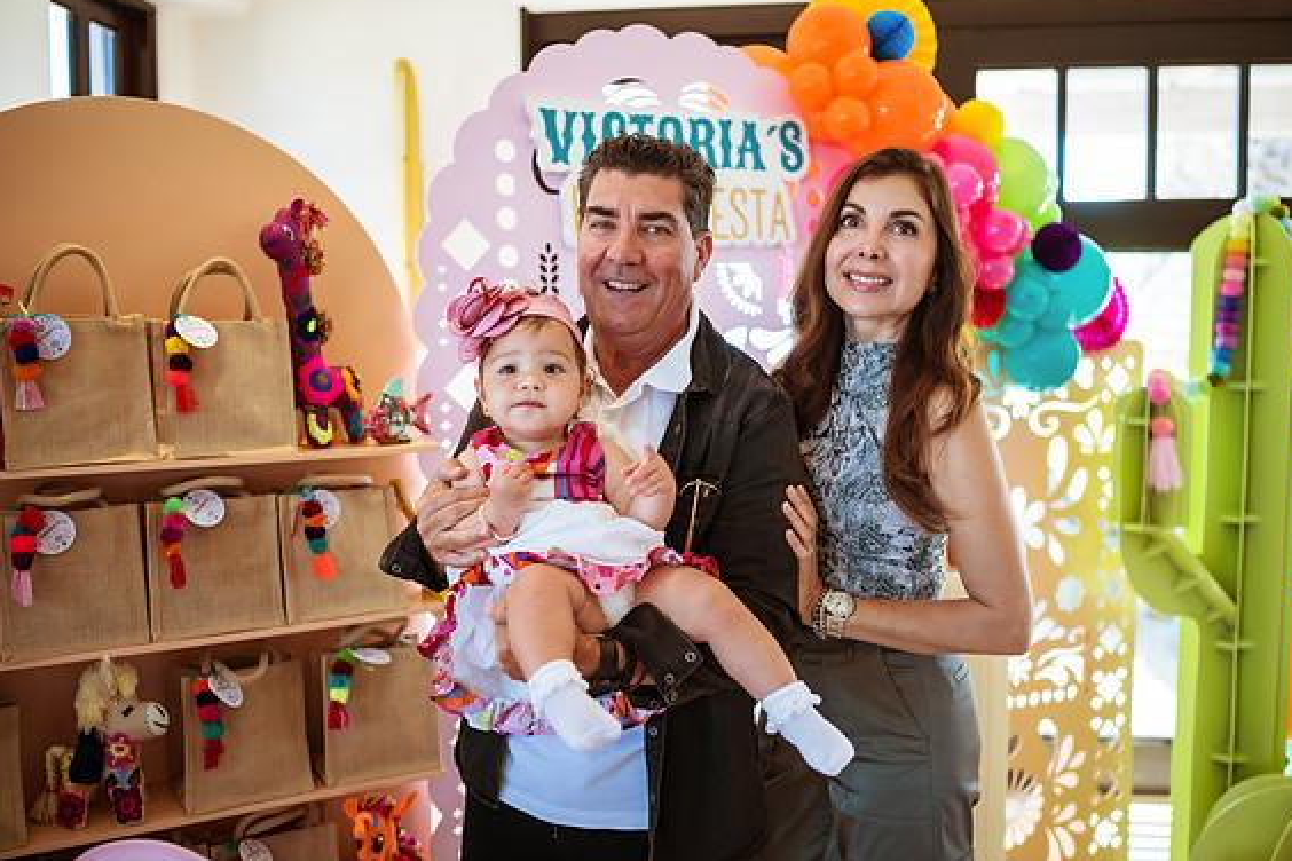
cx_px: 662
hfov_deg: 53.1
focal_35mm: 36
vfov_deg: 36.9
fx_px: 1292
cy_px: 427
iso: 500
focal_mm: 35
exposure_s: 1/320
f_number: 2
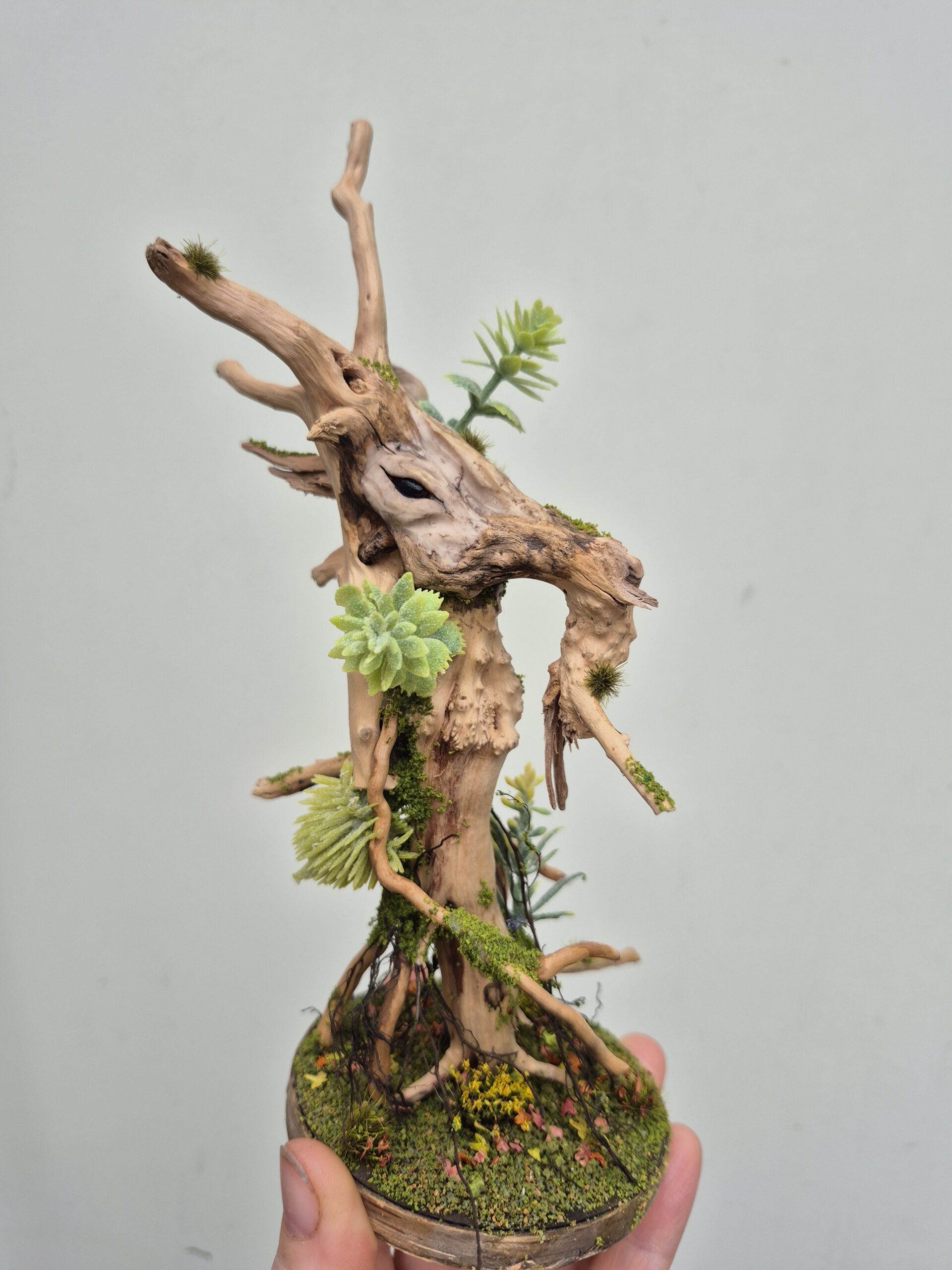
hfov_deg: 58.9
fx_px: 843
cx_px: 476
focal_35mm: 23
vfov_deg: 73.9
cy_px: 635
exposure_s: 1/354
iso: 25
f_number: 1.8
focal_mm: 5.4
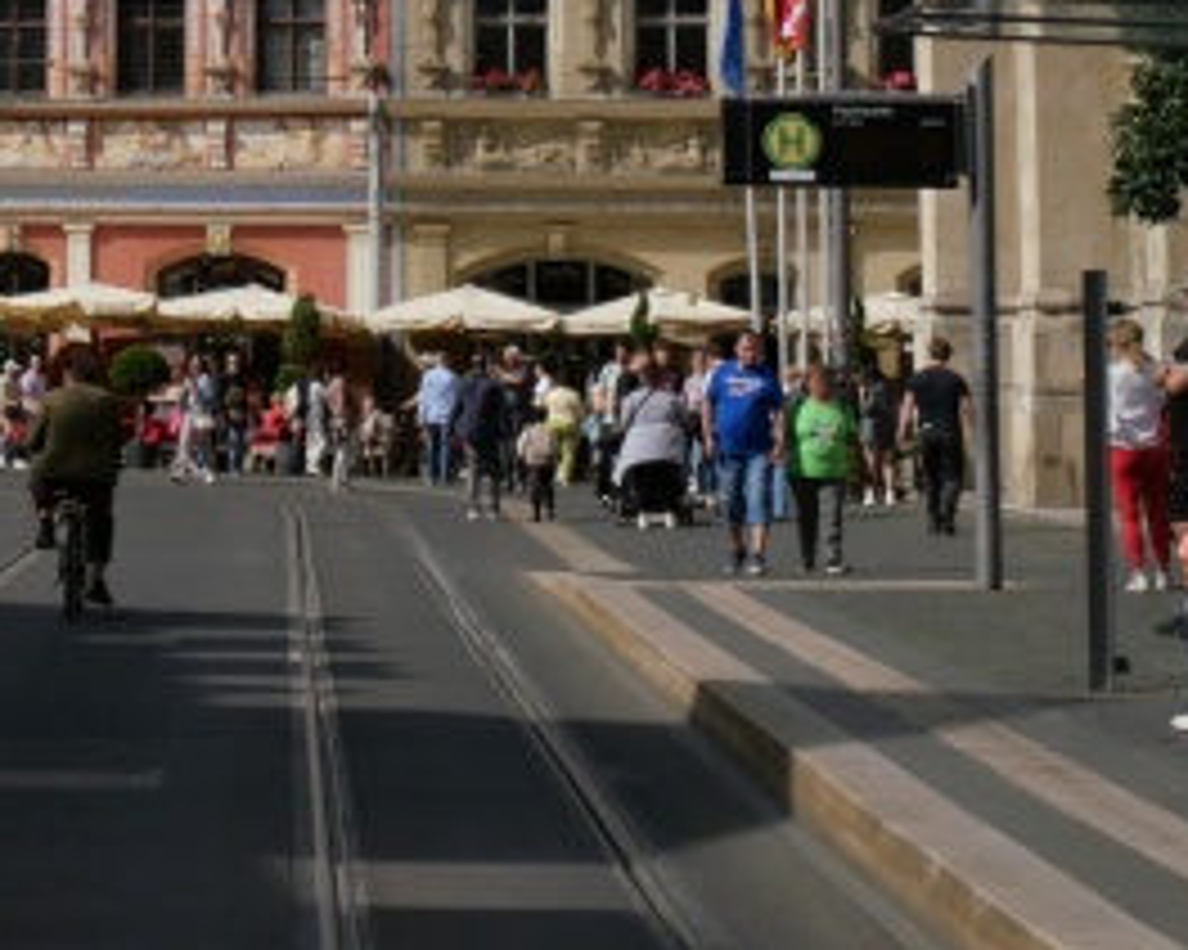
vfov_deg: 10.6
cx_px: -306
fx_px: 4991
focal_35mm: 142
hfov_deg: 13.2
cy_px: -288
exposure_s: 1/500
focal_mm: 24
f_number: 9
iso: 200
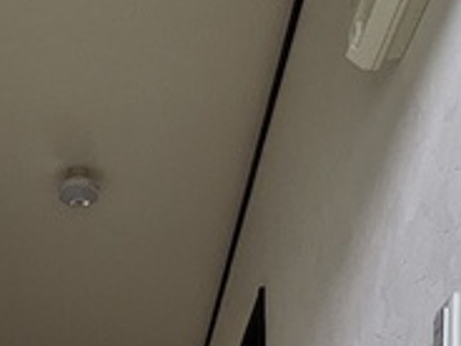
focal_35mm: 73
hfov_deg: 26.2
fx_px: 972
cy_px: 705
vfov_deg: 15.7
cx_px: 93
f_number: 2.2
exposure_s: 1/120
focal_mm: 1.83
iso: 51
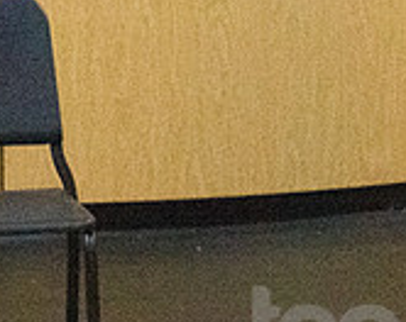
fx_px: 4136
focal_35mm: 345
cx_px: 673
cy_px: 32
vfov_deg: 4.5
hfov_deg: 5.5
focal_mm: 70
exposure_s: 1/400
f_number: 5.6
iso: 25600
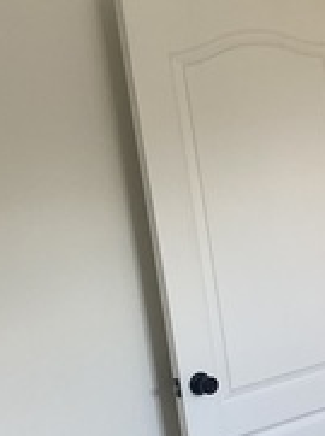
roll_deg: +5.7
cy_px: 283
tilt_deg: -10.6
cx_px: 551
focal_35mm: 96
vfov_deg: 20.4
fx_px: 1206
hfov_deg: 13.9
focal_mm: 4.25
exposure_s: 1/117
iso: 125
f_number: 1.8
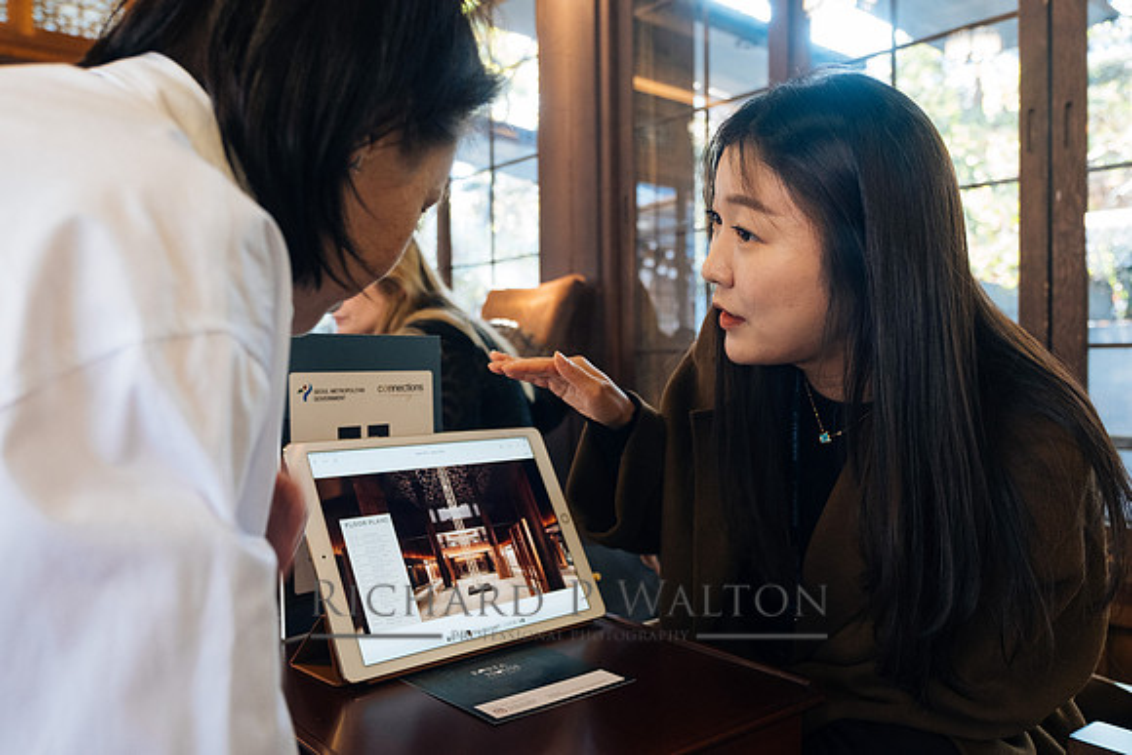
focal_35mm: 29
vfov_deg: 45.0
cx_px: 566
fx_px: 912
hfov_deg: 63.6
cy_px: 378
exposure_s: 1/125
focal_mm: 19.4
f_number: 3.2
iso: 1600
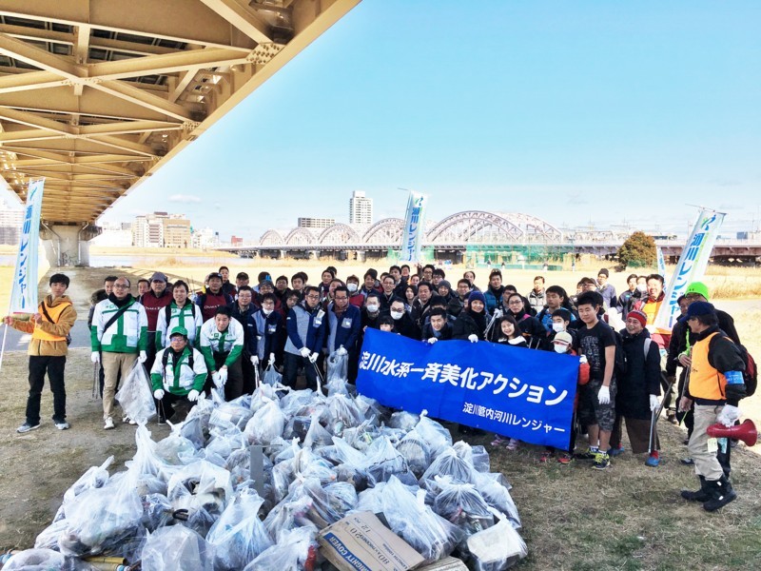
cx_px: 380
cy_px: 286
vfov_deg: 48.2
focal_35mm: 29
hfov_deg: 61.7
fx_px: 638
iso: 25
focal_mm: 4.15
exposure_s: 1/1282
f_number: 2.2
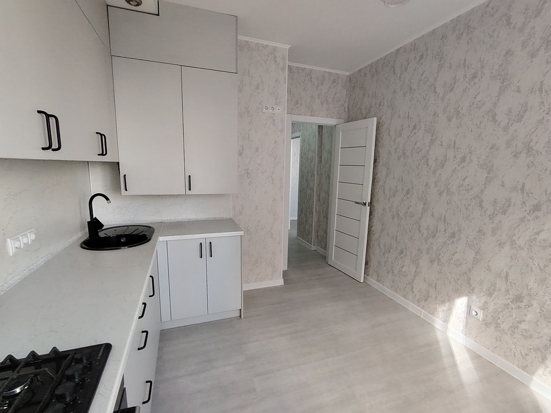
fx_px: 271
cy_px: 206
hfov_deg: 91.0
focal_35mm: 17
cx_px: 276
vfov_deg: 74.7
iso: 246
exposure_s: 1/100
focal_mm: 1.42
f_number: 2.2
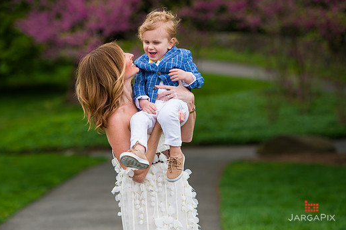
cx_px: 159
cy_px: 107
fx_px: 1450
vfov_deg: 9.1
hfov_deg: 13.6
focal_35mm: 151
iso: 200
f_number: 3.5
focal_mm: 135
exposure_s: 1/1000
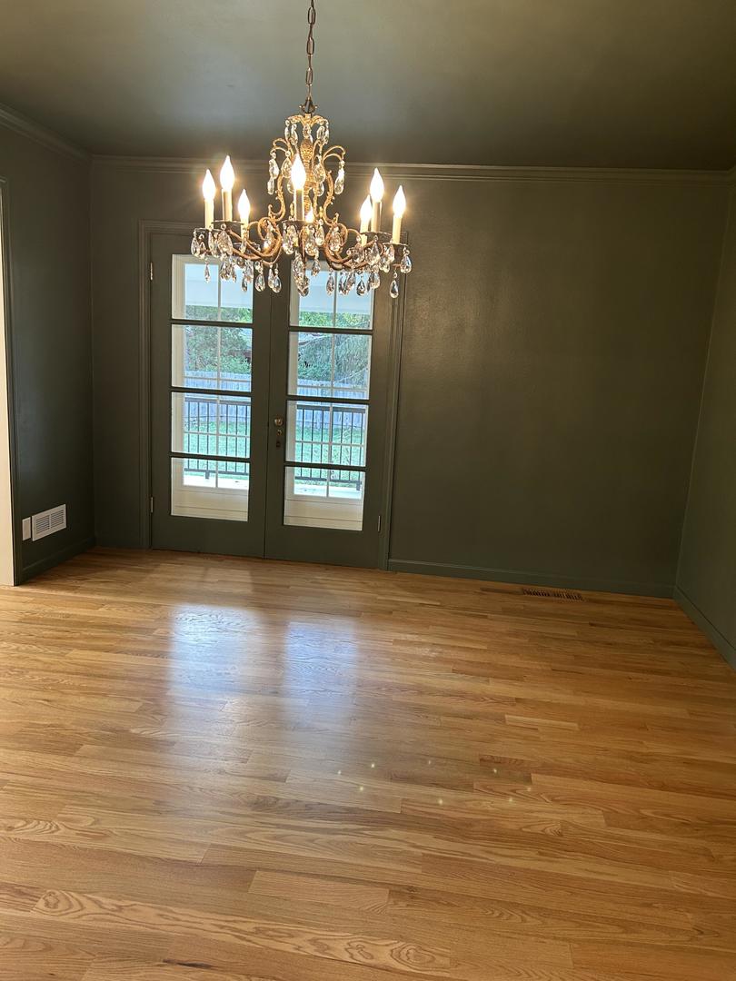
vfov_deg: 67.3
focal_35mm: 26
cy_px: 490
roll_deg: -3.5
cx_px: 368
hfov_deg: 53.1
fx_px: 737
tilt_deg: -10.5
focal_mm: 5.7
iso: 160
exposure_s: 1/60
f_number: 1.5
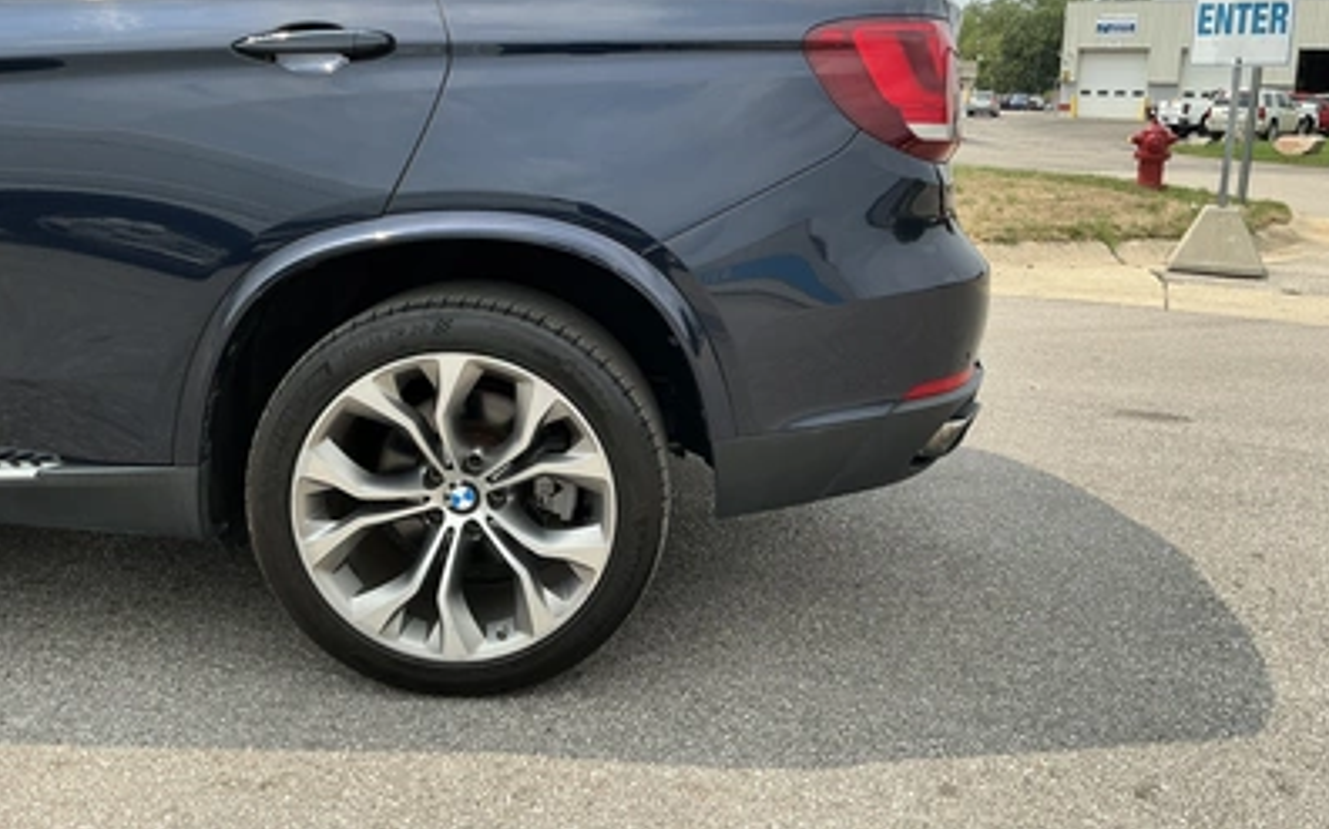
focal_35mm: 30
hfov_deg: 62.9
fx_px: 1086
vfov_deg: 41.6
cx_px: 668
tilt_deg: -10.8
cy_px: 332
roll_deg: -1.0
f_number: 1.8
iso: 25
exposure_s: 1/1015
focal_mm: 3
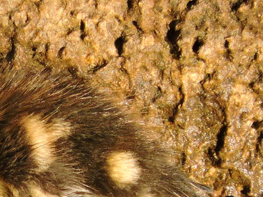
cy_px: 246
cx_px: -101
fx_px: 24502
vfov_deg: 0.5
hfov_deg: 0.6
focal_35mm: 3225
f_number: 5.9
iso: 320
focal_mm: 180
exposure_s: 1/400
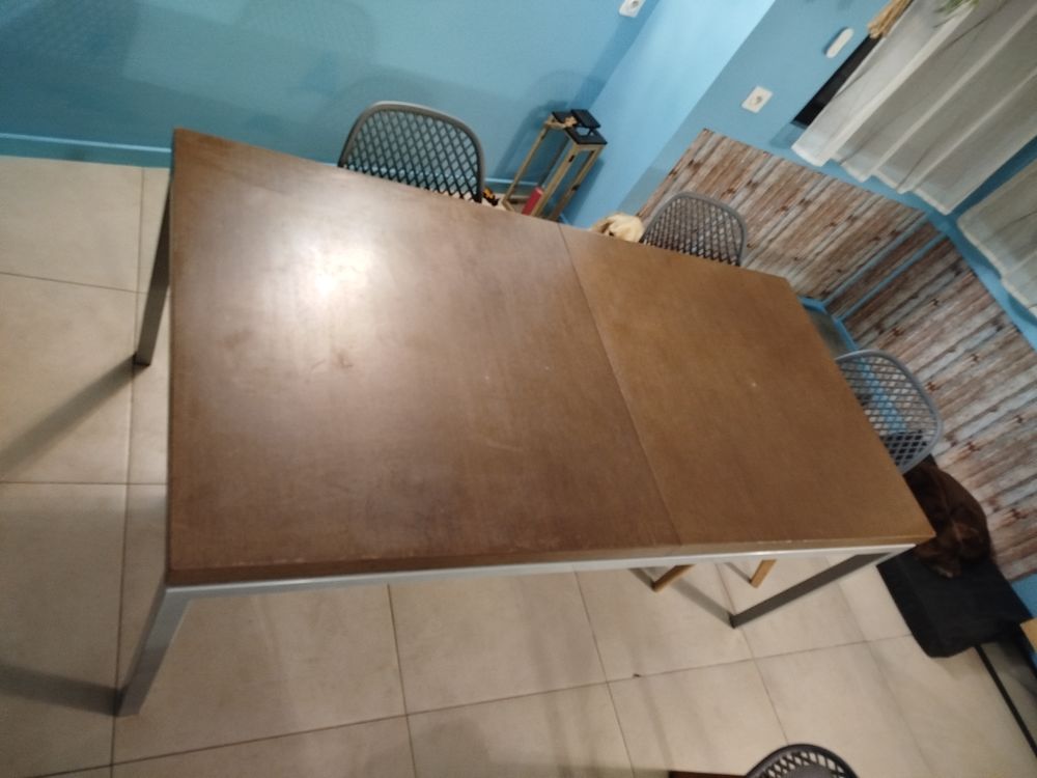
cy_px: 389
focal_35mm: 24
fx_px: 719
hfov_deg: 71.6
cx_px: 518
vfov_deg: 56.8
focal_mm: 5.31
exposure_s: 1/17
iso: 800
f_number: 1.7
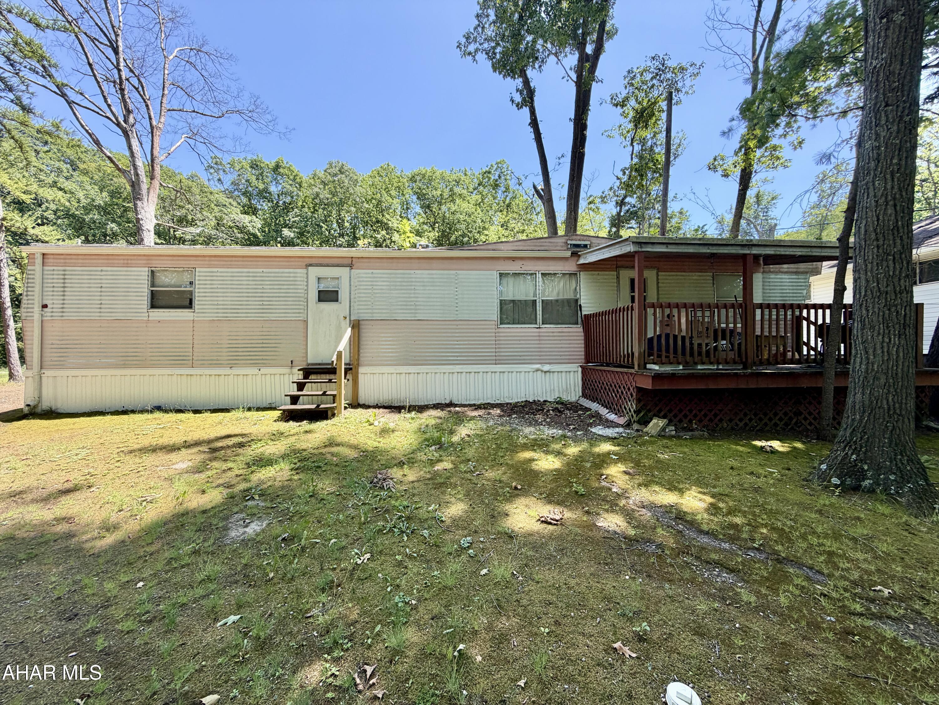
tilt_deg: -0.4
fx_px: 380
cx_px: 470
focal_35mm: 14
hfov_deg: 102.1
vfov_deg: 85.7
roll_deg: +0.1
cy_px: 352
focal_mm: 2.22
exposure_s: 1/502
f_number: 2.2
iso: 64
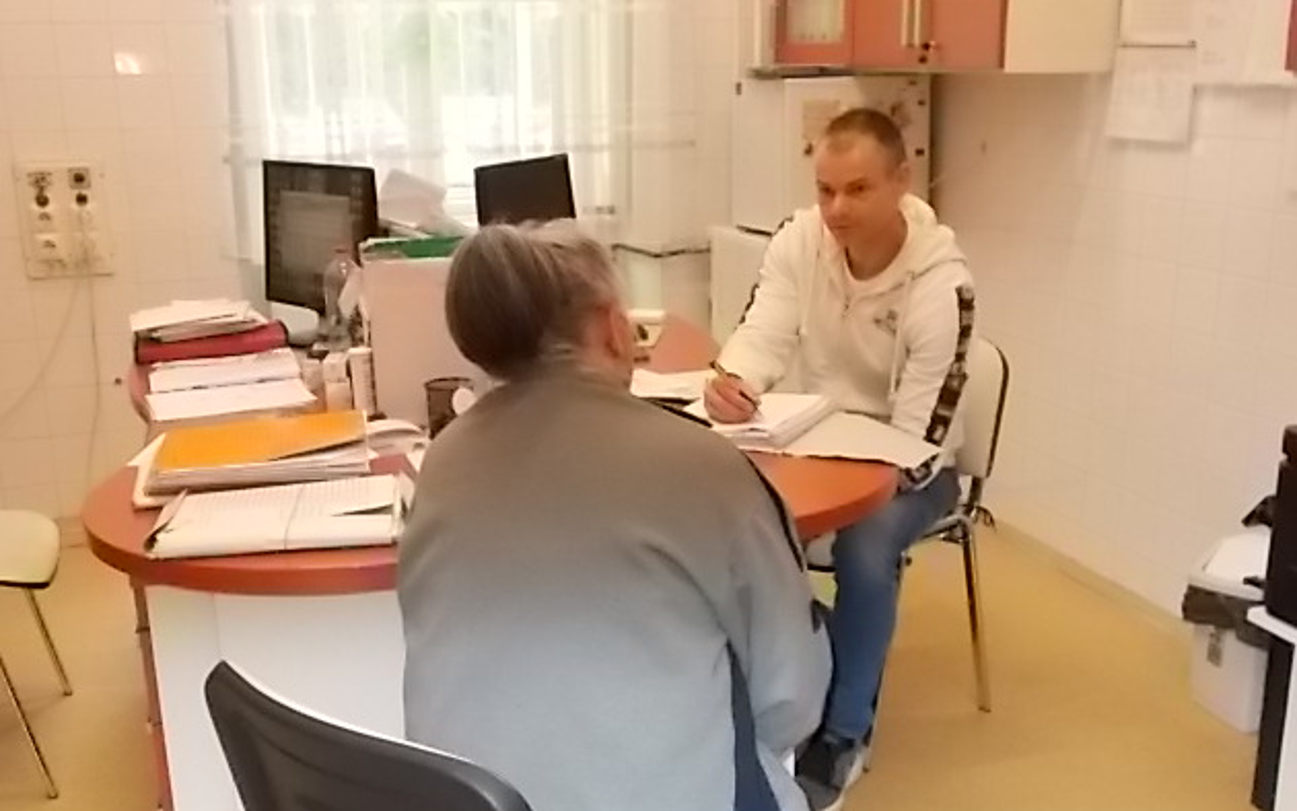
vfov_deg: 30.5
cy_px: 467
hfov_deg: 47.2
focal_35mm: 42
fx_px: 1485
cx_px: 642
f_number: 3.9
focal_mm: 6.9
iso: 560
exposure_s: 1/40
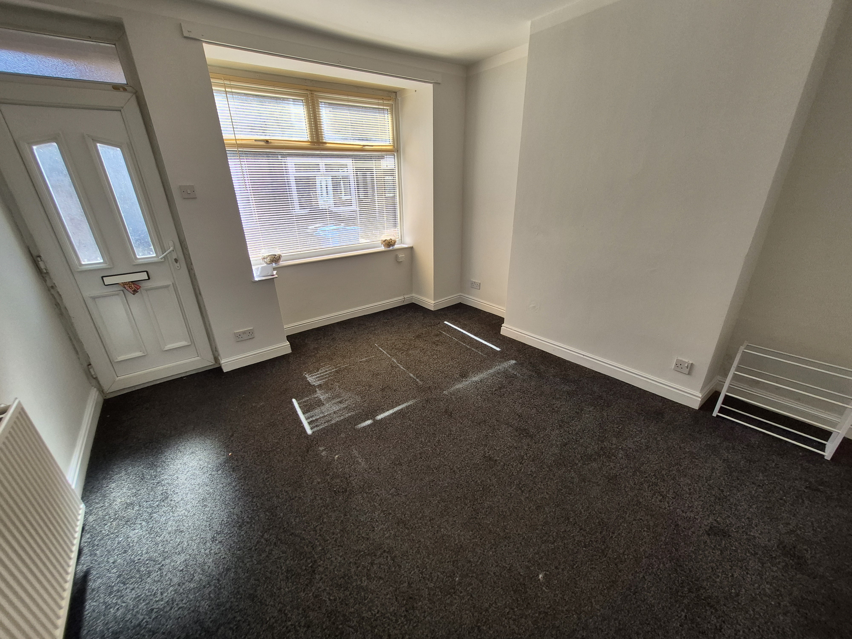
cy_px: 320
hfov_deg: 106.2
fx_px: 320
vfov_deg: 89.9
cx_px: 426
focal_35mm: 13
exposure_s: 1/359
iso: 64
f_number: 2.2
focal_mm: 1.74
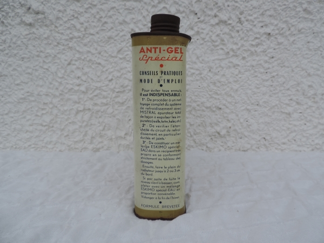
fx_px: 225
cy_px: 122
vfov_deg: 56.8
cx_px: 162
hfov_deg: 71.6
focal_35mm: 24
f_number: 3
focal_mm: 4.3
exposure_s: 1/200
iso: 80
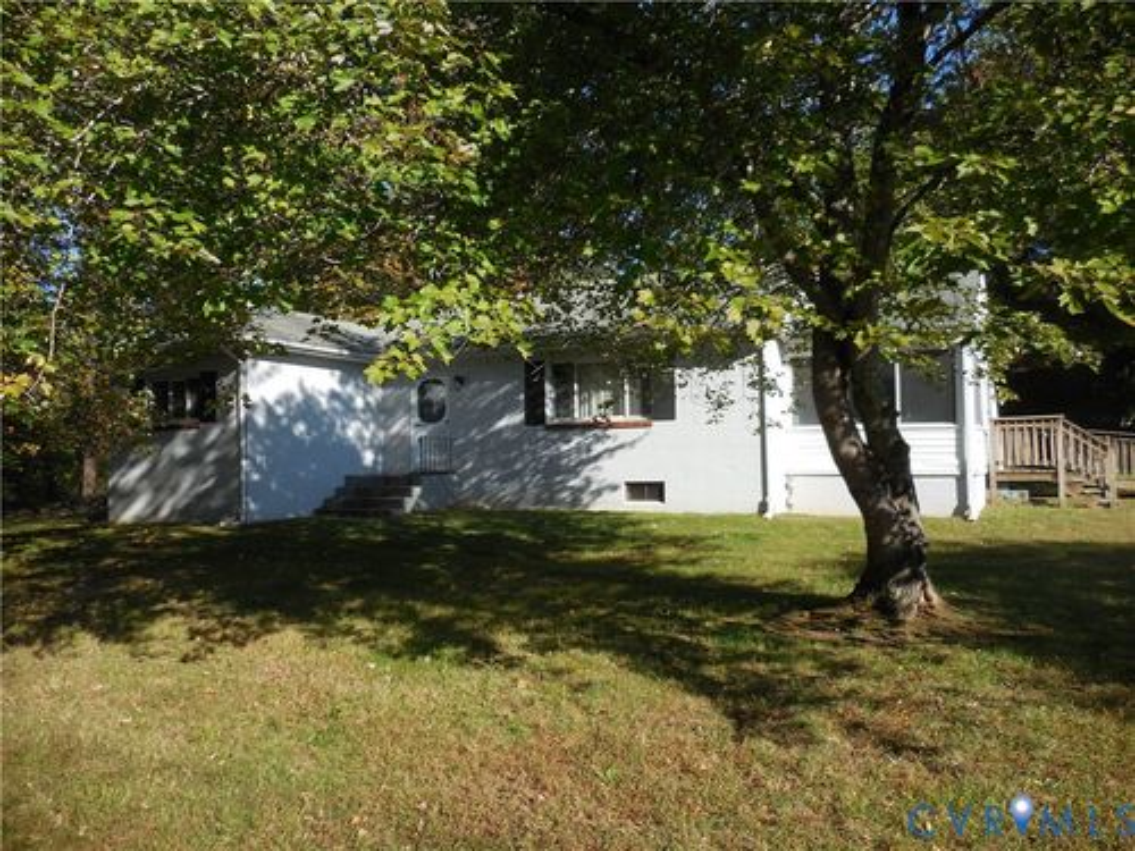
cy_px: 426
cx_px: 568
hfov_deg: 69.4
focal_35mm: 25
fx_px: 820
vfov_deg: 54.9
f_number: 3.7
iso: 125
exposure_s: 1/640
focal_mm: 4.5
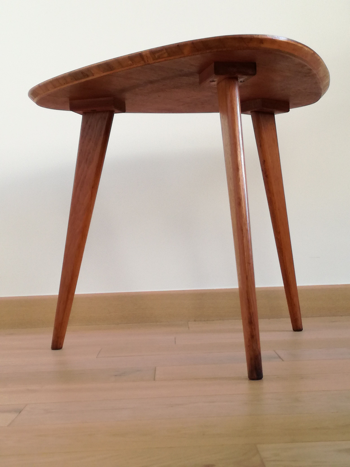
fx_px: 364
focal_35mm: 27
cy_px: 234
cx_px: 175
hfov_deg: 51.4
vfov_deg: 65.3
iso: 100
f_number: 2
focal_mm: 3.79
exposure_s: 1/30
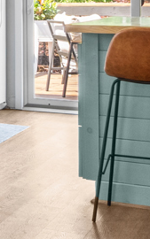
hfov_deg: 7.3
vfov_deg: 15.4
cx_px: -441
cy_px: -22
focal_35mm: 132
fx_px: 862
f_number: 9
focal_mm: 14
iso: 320
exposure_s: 1/3
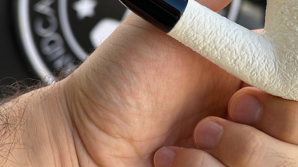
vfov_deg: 13.6
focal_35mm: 88
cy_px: 17
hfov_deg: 24.1
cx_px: 188
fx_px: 695
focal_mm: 6.86
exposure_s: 1/422
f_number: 1.78
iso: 64
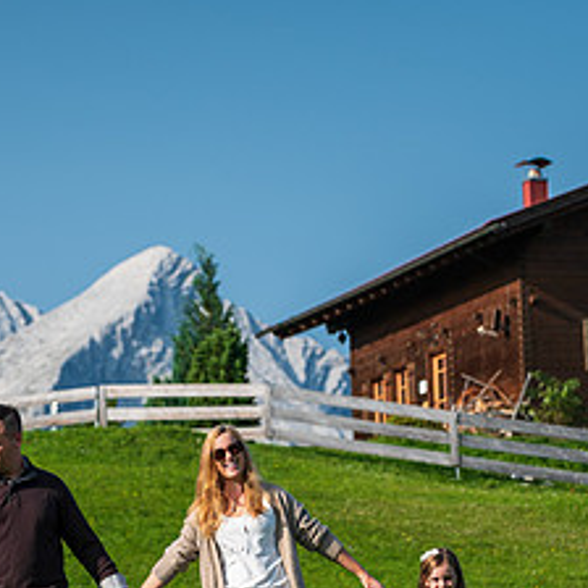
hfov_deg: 7.6
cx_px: 362
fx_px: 4439
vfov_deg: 7.6
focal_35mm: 231
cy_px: 344
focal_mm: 105
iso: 200
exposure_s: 1/400
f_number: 5
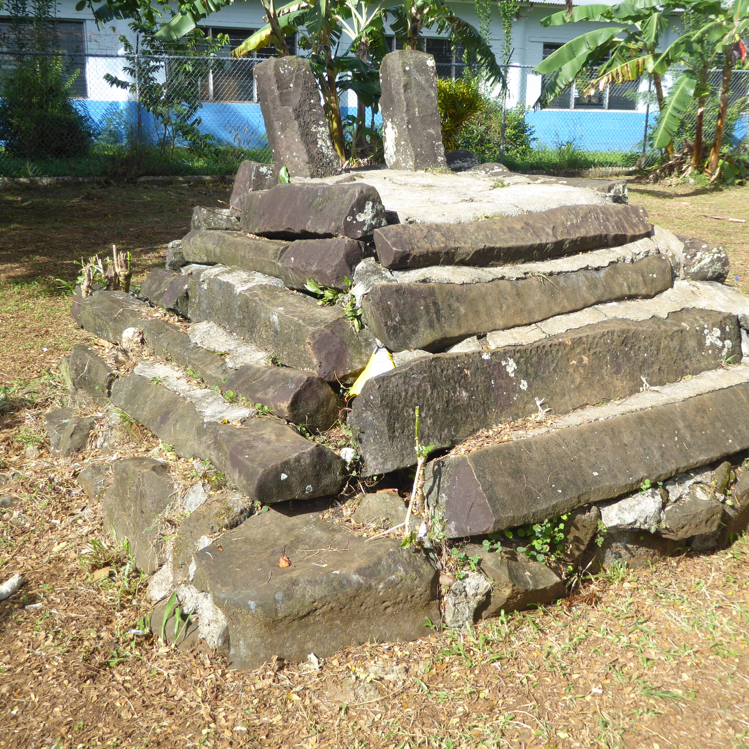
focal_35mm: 39
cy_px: 374
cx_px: 416
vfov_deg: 42.8
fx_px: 955
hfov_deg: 42.8
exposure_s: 1/250
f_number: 3.6
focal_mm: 5.8
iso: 80
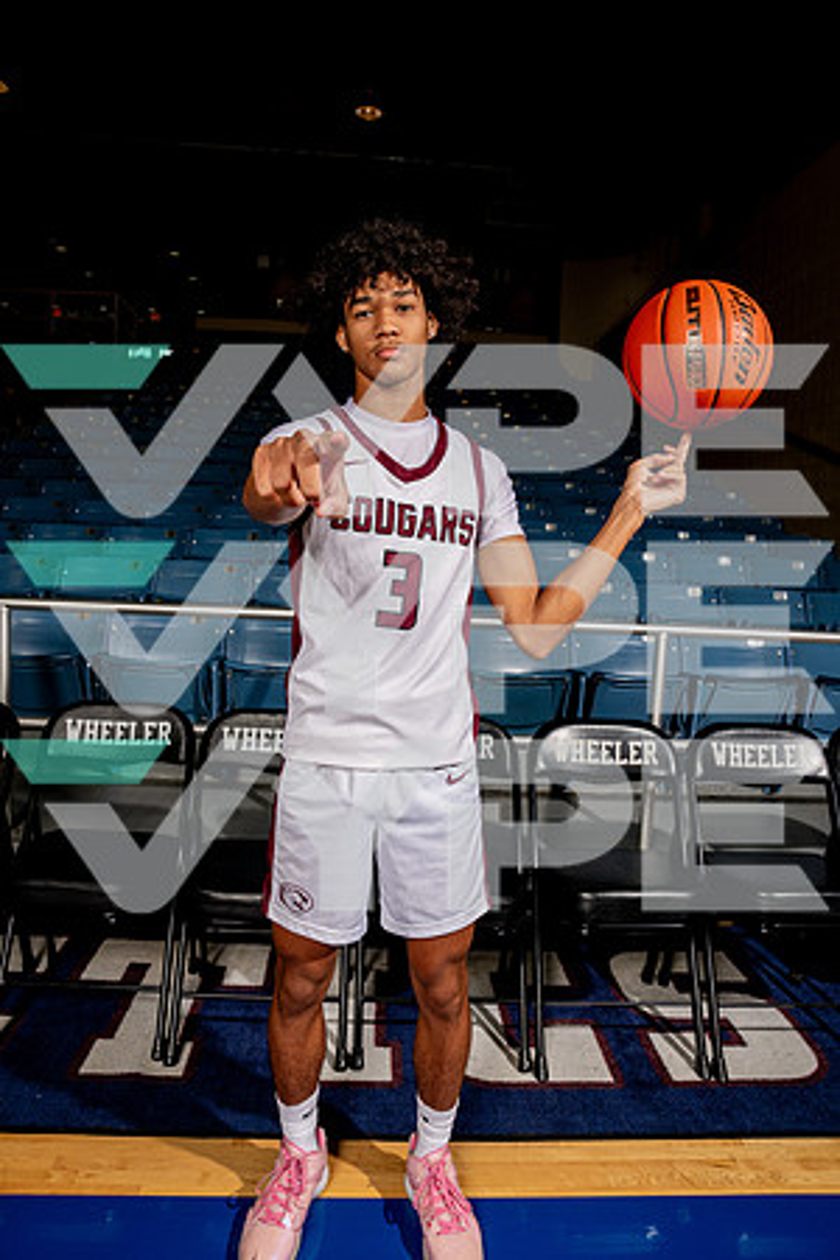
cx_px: 420
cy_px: 630
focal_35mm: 24
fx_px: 840
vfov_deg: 73.7
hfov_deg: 53.1
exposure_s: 1/125
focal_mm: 24
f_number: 7.1
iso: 250
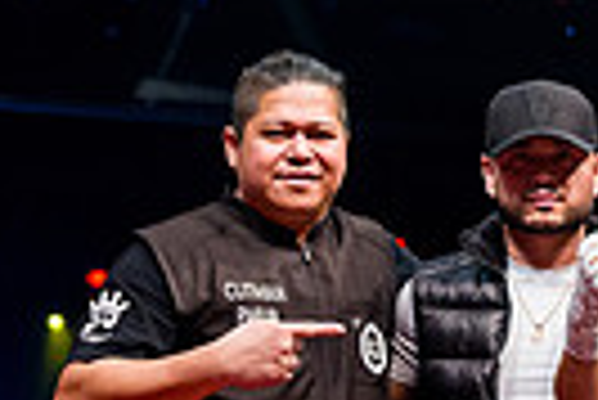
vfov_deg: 8.7
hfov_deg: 12.7
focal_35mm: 157
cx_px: 778
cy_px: 344
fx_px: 2611
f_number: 2.8
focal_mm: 36
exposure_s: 1/1000
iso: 3200
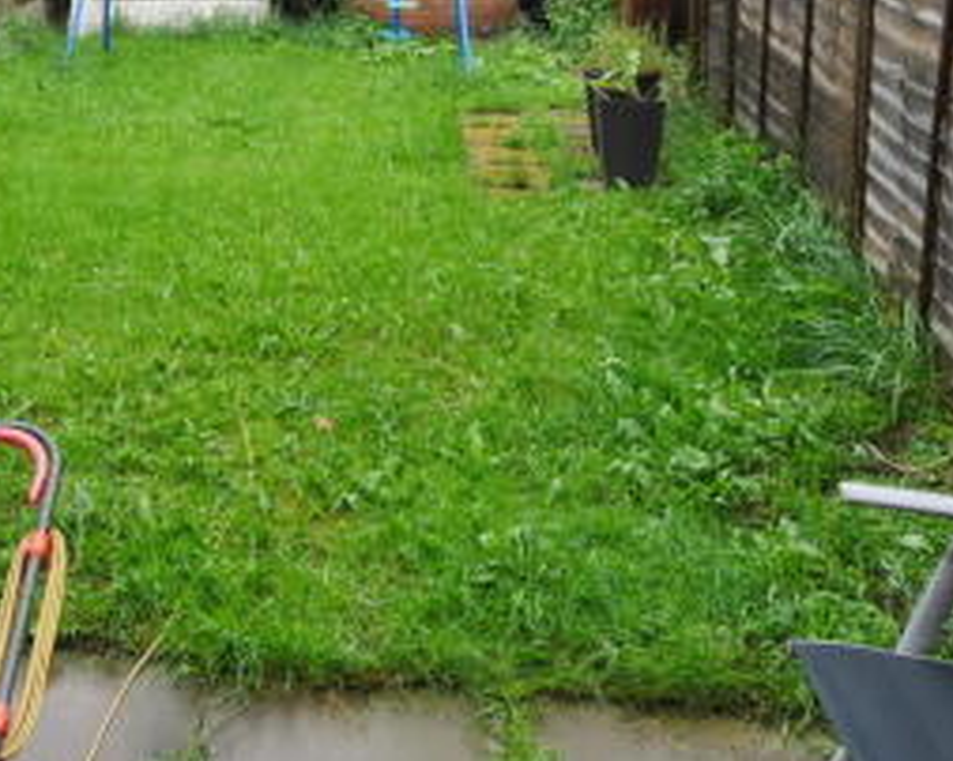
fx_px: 1268
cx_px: 200
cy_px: -55
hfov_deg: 39.7
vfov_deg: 30.3
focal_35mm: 45
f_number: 6.3
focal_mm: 10
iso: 200
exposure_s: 1/200
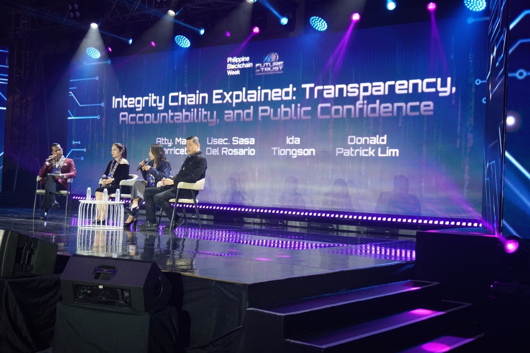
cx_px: 265
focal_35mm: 46
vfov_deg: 29.0
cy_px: 176
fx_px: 685
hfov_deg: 42.3
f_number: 5
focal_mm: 31
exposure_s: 1/160
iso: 1000
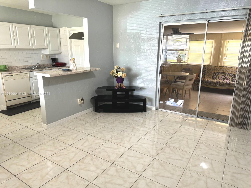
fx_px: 174
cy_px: 94
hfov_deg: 71.6
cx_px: 126
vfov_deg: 56.8
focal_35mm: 24
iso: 125
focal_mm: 6.86
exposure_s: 1/60
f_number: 1.78
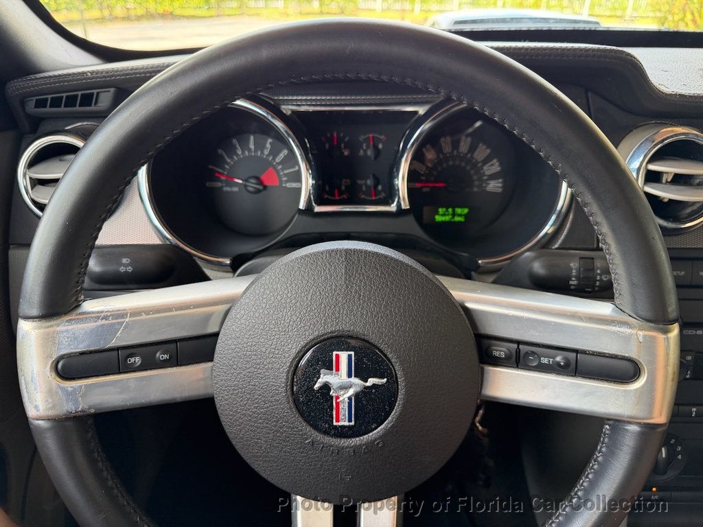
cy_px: 264
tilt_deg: -27.7
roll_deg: +0.3
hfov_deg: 71.6
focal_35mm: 24
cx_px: 352
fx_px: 487
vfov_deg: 56.8
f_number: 1.78
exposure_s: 1/122
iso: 200
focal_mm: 6.76
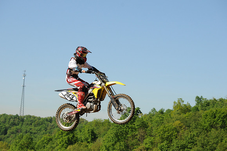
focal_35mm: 105
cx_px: 114
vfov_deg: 13.0
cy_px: 76
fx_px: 661
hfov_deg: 19.5
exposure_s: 1/1250
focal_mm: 70
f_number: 7.1
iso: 400
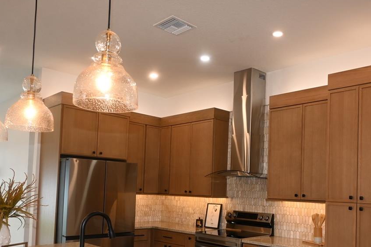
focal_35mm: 35
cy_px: 172
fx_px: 365
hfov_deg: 53.6
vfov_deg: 36.9
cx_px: 217
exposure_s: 1/60
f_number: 4
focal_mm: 12.5
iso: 220
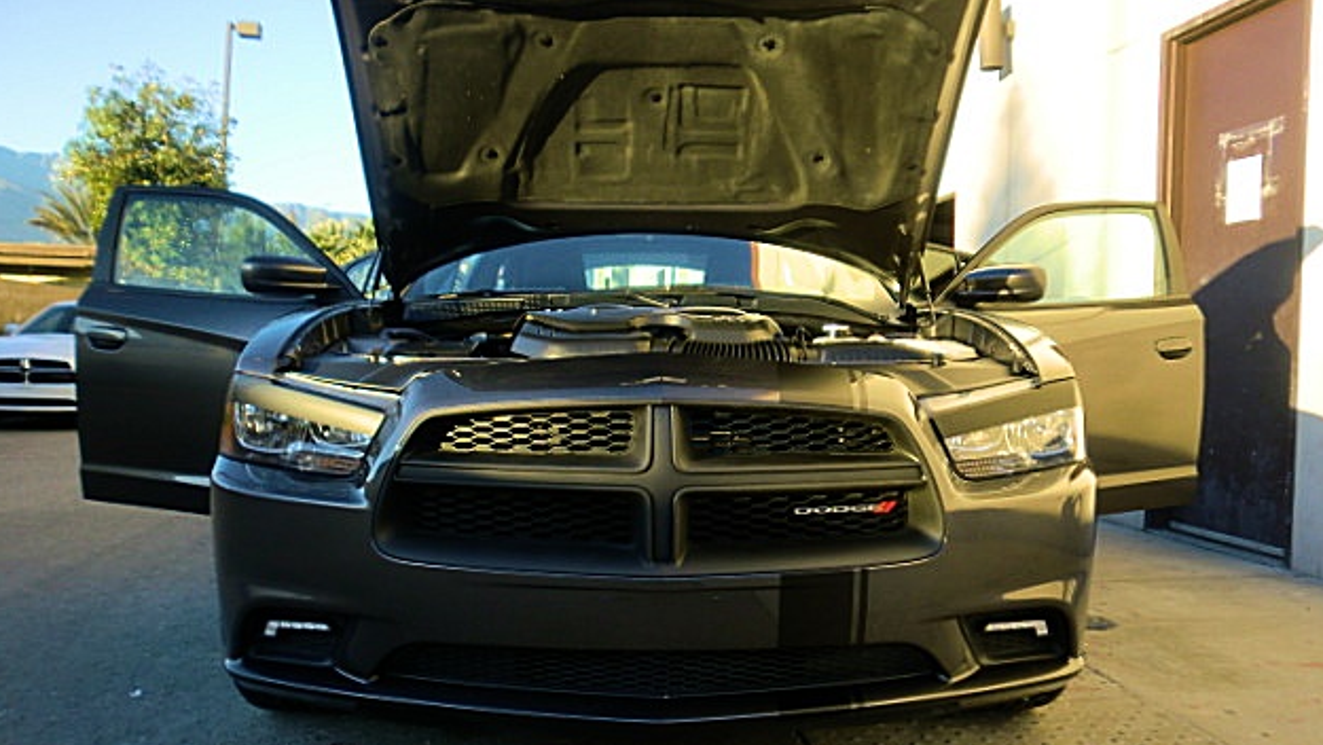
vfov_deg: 40.2
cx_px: 667
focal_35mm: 29
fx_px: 1018
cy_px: 370
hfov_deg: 66.0
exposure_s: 1/160
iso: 64
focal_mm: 4.65
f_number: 2.6
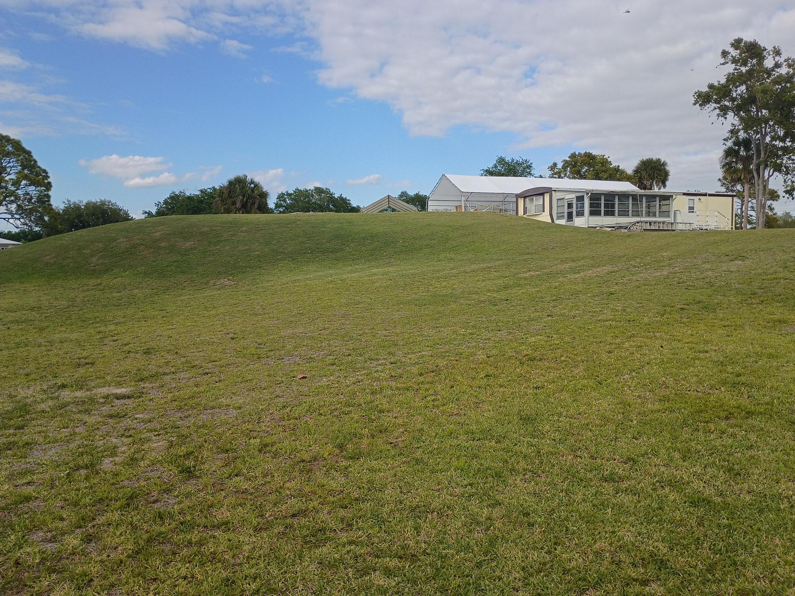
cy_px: 298
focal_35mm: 29
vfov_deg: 48.2
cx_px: 398
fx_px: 666
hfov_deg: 61.7
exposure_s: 1/1142
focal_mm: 4.27
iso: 101
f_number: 1.8
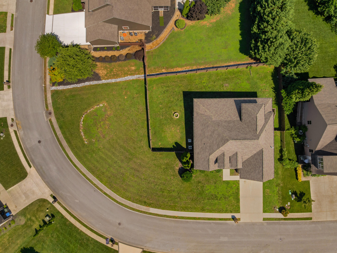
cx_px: 168
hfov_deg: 71.6
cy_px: 126
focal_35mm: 24
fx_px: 234
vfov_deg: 56.8
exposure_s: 1/500
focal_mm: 12.29
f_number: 8
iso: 200
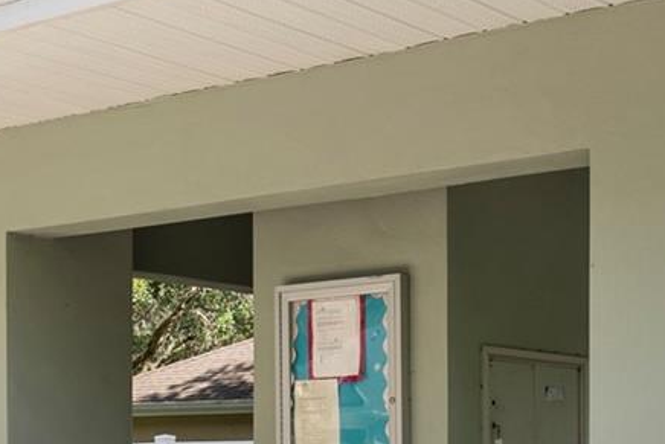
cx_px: 566
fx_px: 1423
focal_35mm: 77
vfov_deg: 17.0
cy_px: 528
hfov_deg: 25.7
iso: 80
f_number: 5.6
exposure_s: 1/80
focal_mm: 21
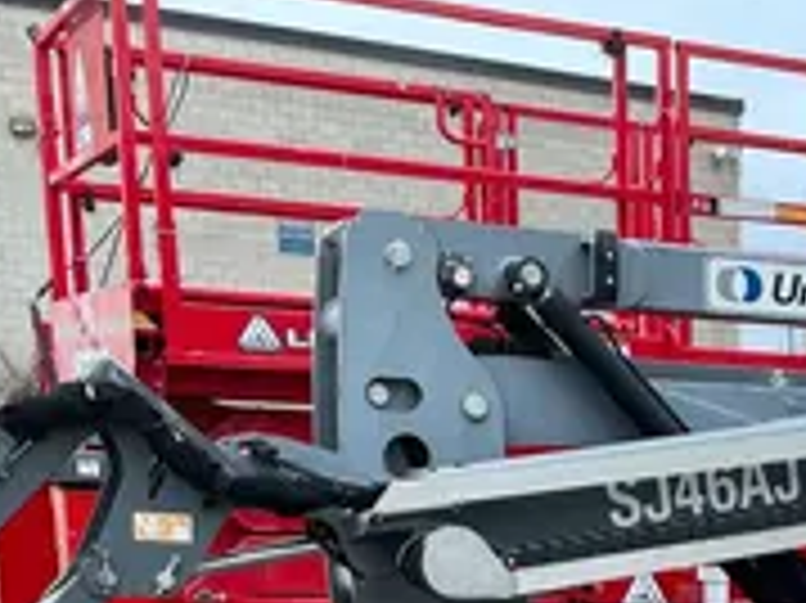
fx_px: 1861
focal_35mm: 80
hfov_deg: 22.6
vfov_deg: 16.7
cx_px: 955
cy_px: 916
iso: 125
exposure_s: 1/117
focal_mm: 4.2
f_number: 1.6
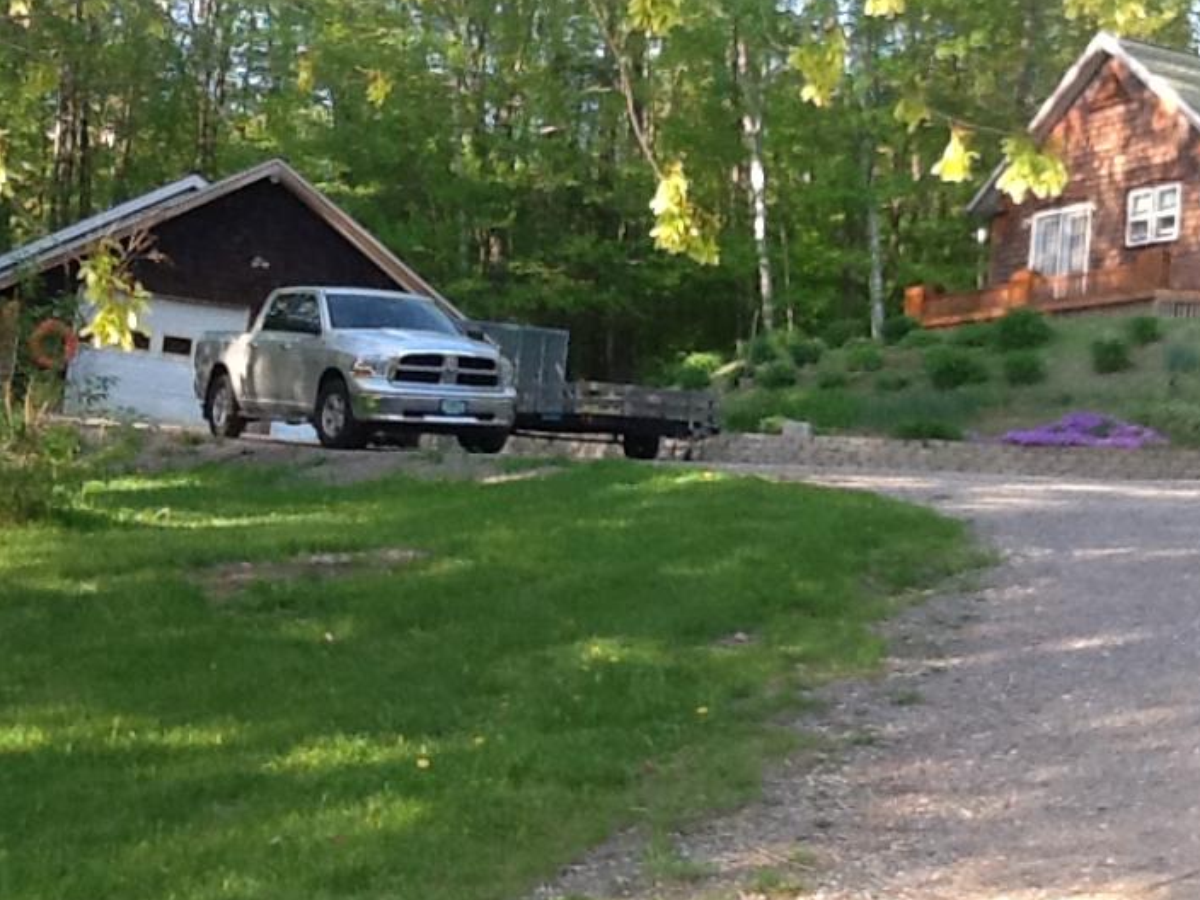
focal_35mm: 64
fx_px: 2219
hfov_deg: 30.1
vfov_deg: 22.9
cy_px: 344
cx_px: 789
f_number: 2.4
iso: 50
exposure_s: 1/120
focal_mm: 2.03
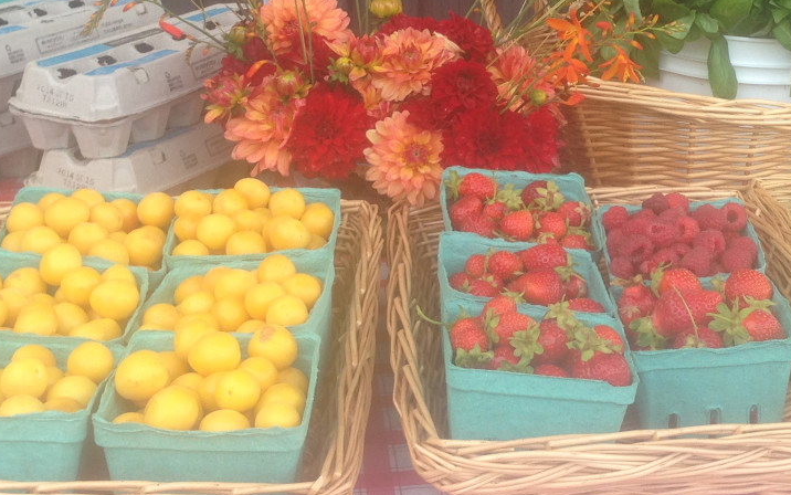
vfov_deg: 25.8
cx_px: 534
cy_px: 209
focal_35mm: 50
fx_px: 1078
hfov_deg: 39.8
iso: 50
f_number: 2.4
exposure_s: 1/162
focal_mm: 4.12
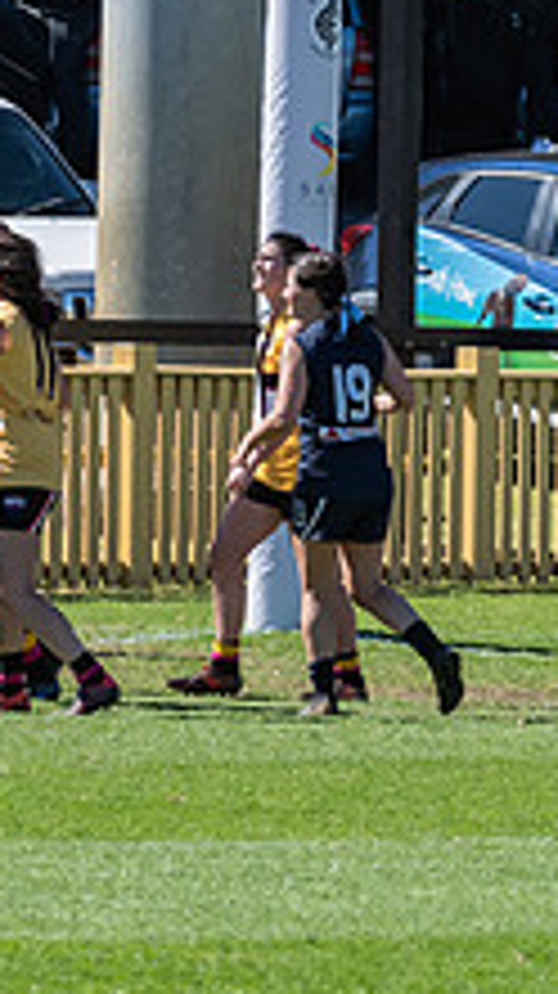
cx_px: -628
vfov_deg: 2.4
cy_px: 280
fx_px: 24220
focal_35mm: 919
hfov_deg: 1.3
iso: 800
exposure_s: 1/1250
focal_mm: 200
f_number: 10
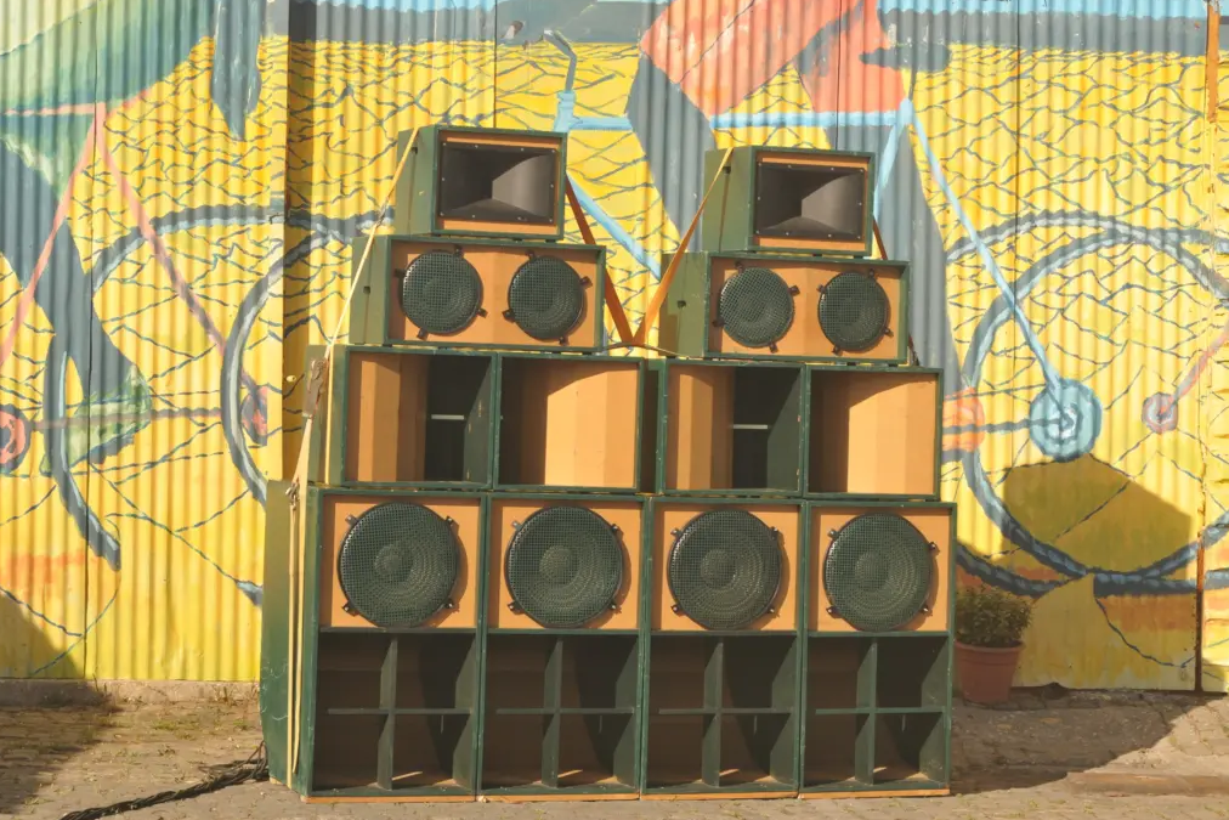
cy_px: 409
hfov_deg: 21.7
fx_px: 3209
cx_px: 612
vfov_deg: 14.6
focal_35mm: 94
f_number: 9
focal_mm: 62
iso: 200
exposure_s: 1/320
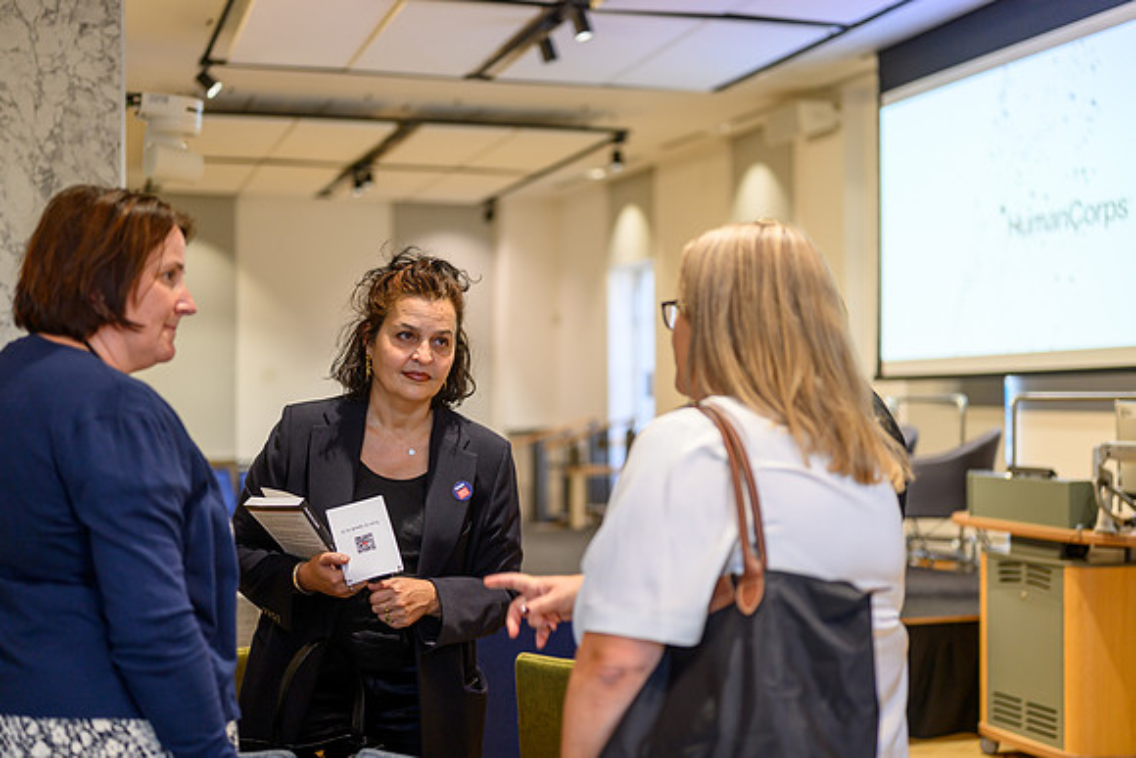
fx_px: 1629
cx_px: 568
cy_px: 379
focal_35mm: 52
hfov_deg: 38.4
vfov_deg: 26.2
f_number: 1.8
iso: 280
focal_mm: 50
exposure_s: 1/200
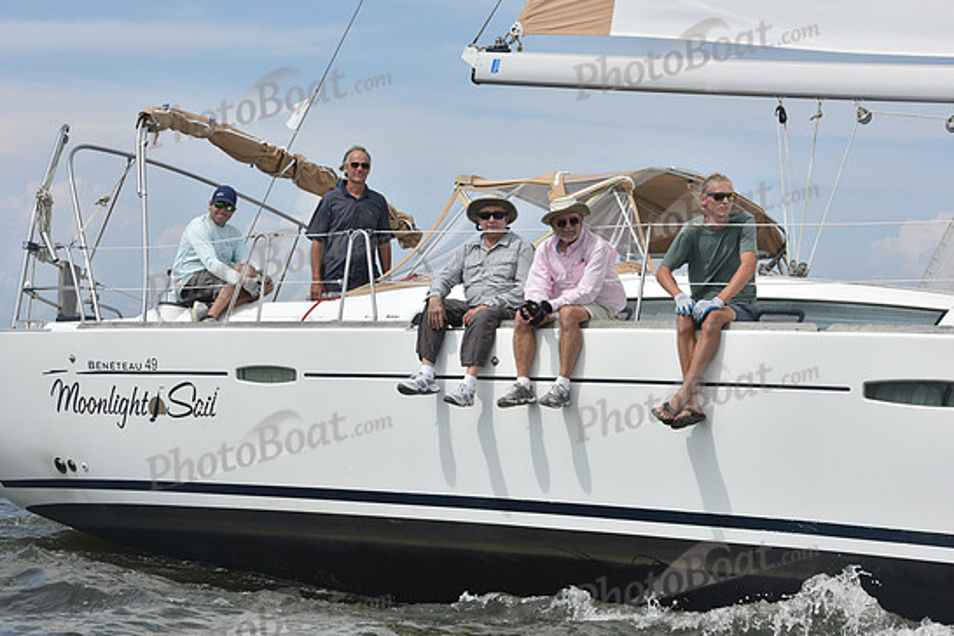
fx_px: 2676
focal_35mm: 101
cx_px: 484
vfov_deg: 13.6
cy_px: 331
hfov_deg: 20.2
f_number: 8
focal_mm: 95
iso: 320
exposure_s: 1/1600
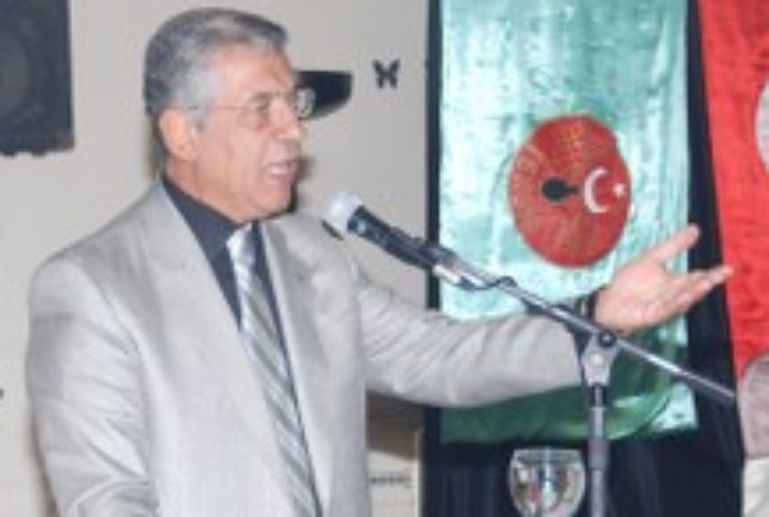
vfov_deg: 11.3
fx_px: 2613
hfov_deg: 16.7
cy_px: 351
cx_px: 298
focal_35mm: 122
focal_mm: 42
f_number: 4.5
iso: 200
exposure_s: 1/60
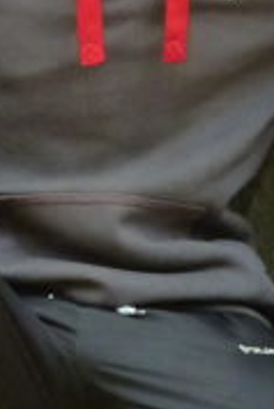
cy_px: 319
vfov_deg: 7.8
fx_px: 2997
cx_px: 555
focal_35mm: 263
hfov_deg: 5.1
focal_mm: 7.8
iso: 400
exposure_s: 1/30
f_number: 2.8
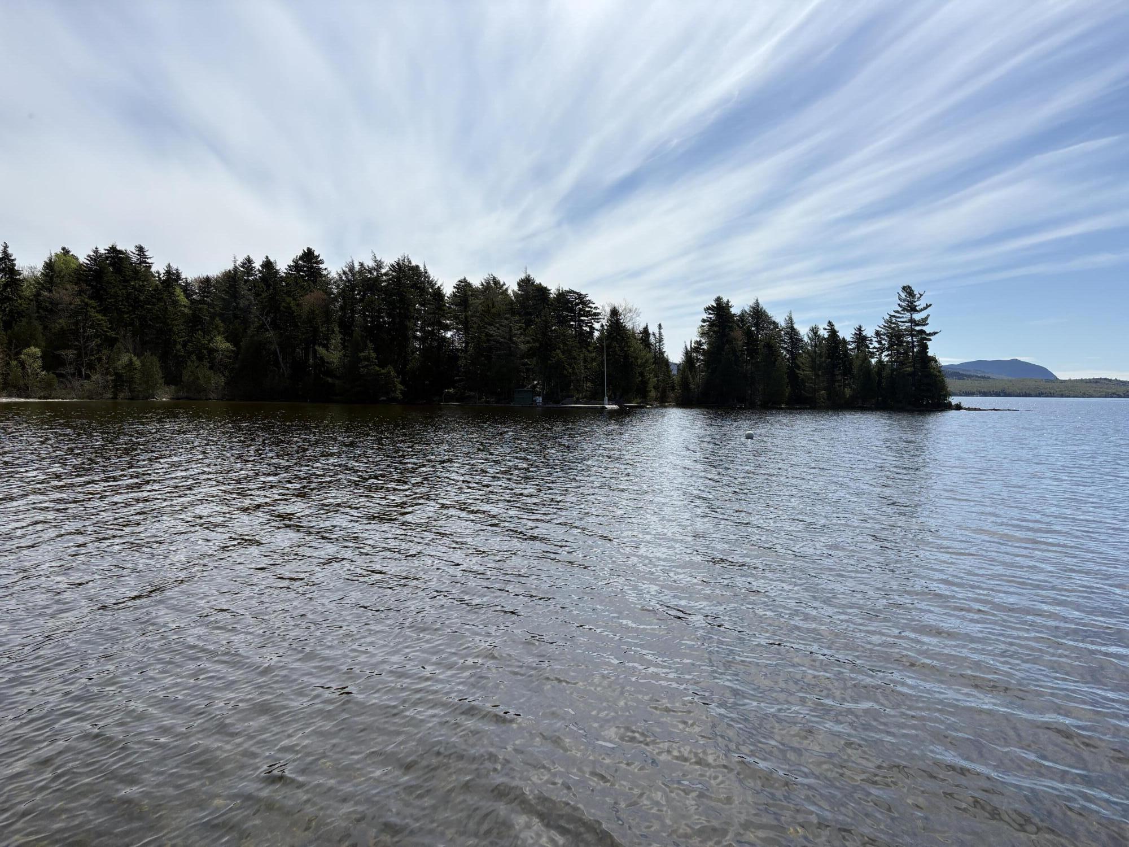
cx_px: 564
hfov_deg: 67.3
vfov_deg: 53.1
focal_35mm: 26
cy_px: 424
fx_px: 848
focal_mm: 5.96
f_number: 1.6
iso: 50
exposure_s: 1/6993
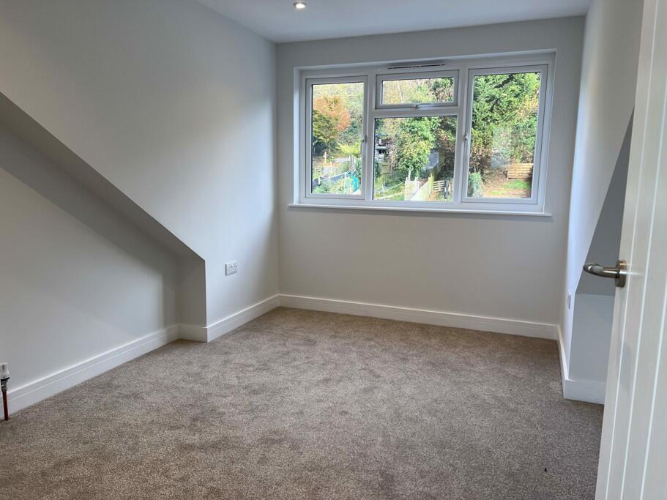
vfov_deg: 53.1
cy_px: 250
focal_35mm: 26
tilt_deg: -9.1
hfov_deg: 67.3
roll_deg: -1.2
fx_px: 501
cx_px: 334
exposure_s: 1/128
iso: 32
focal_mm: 5.7
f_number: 1.5
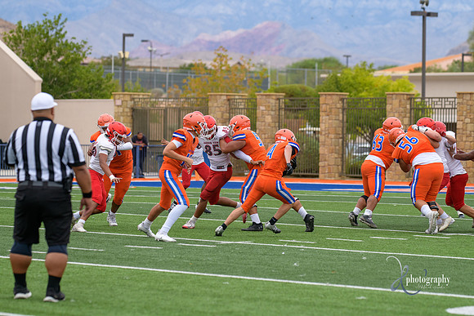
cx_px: 237
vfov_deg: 8.6
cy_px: 158
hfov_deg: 12.8
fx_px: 2107
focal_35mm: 160
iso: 500
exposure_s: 1/1000
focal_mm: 160
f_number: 3.5
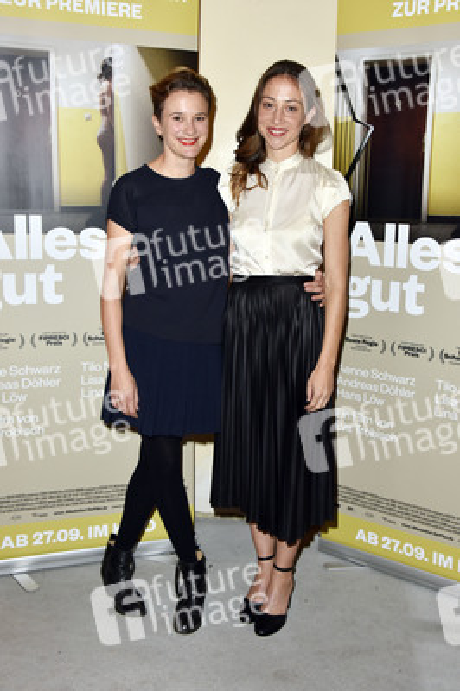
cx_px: 230
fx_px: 845
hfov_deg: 30.5
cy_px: 346
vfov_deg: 44.5
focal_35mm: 44
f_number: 6.3
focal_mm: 44
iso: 800
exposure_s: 1/125
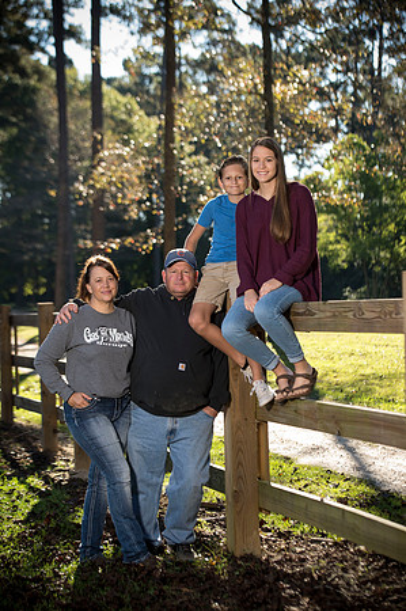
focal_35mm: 85
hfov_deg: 16.0
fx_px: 1441
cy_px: 306
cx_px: 203
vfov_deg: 23.9
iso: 50
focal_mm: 85
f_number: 4
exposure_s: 1/125
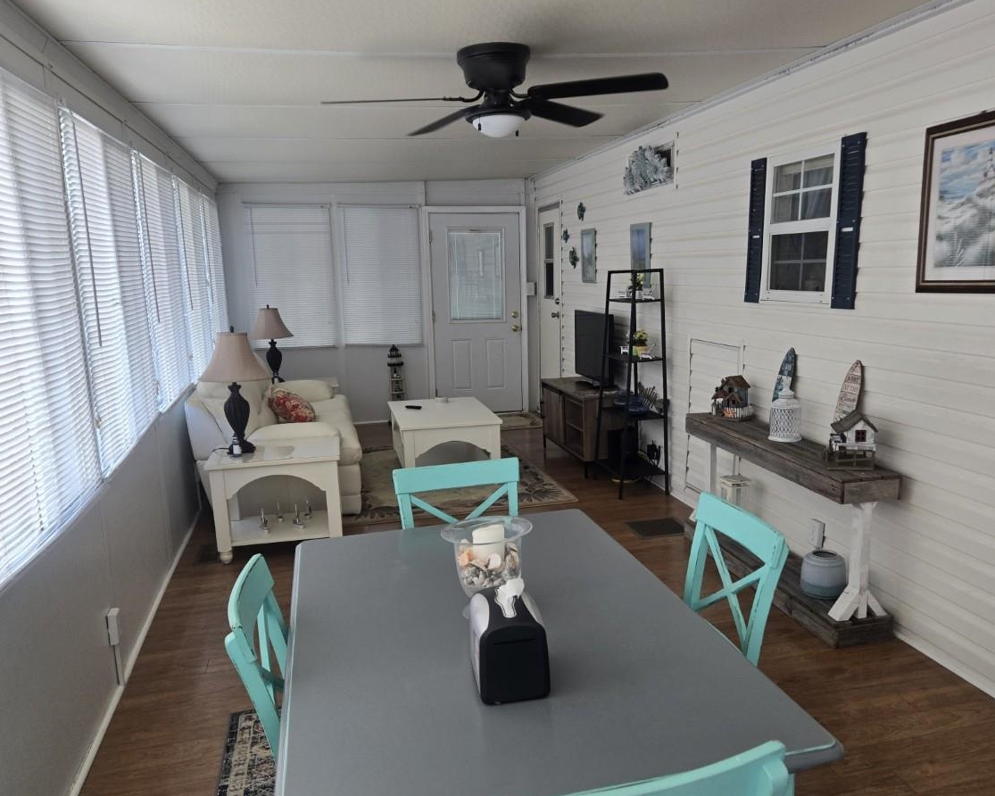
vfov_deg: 49.9
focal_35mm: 29
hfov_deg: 60.4
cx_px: 536
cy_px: 442
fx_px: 854
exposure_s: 1/180
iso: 100
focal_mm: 5.4
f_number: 1.8
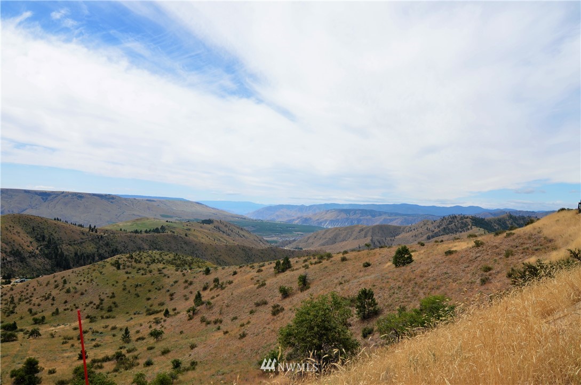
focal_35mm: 24
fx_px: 386
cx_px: 290
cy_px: 192
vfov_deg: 52.9
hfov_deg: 73.9
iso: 100
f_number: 8
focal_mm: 16
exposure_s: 1/250
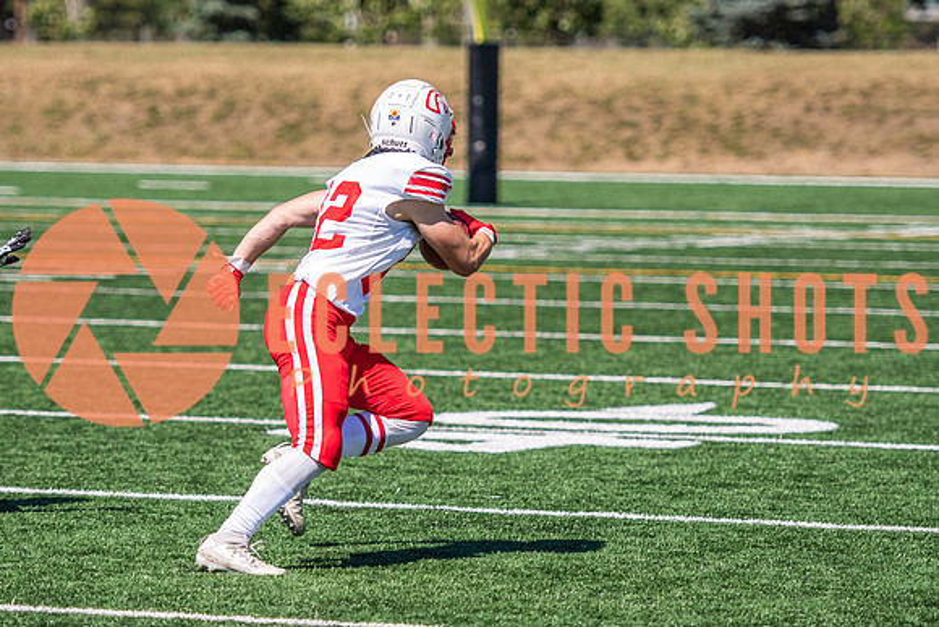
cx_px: 339
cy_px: 314
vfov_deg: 5.3
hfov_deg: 8.0
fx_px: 6739
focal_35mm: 258
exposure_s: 1/3200
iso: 160
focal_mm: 135
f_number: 2.8
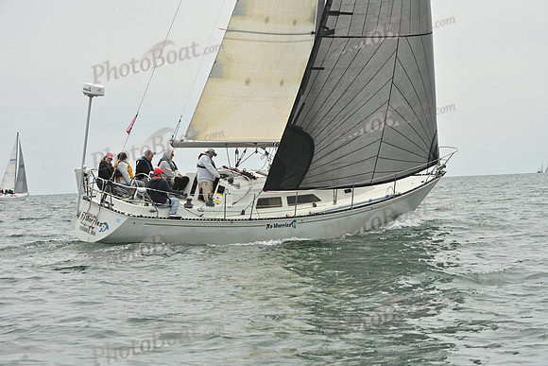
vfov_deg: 11.8
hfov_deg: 17.6
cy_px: 183
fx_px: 1766
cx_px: 274
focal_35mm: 116
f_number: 13
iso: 320
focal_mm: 116
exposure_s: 1/800
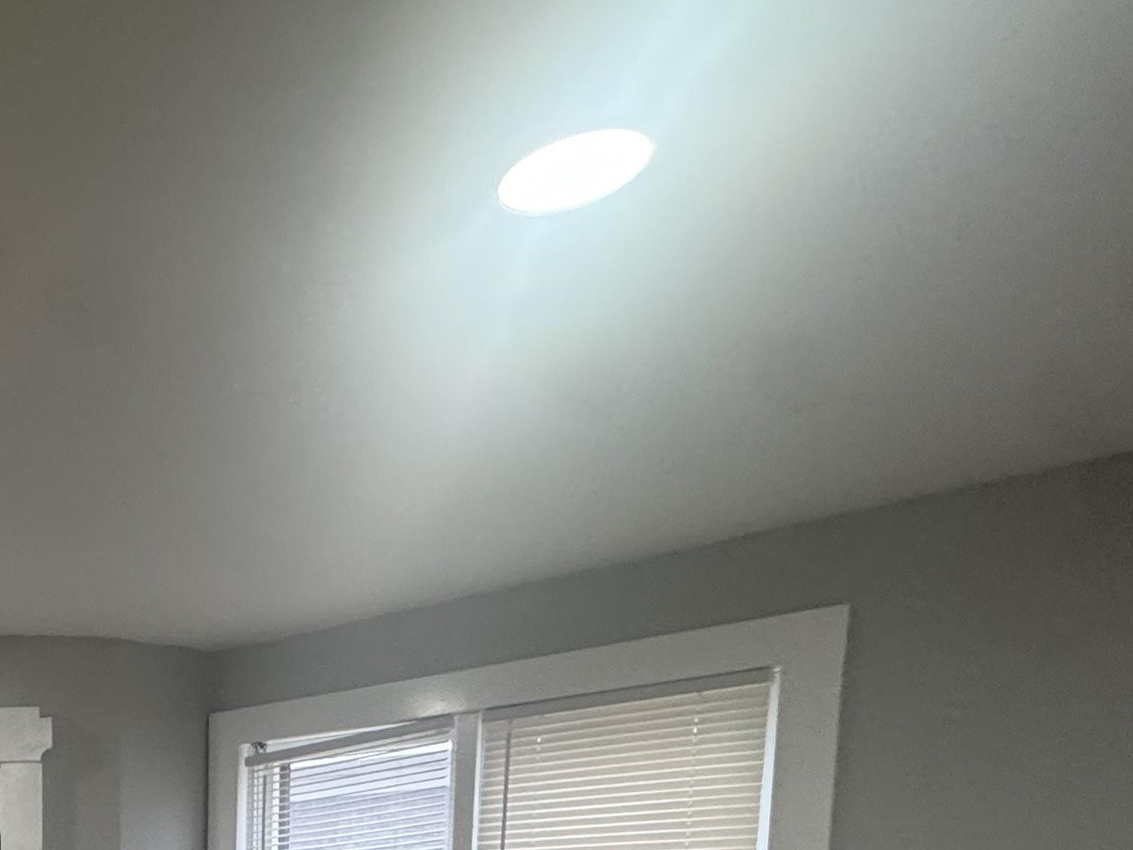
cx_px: -192
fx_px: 1211
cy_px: 1062
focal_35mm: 37
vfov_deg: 31.3
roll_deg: +1.1
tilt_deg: -6.6
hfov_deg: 38.6
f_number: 2.2
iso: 250
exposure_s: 1/120
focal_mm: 2.22
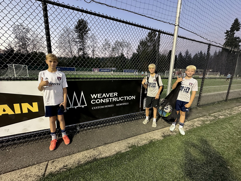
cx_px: 120
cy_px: 90
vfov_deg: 85.7
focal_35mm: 14
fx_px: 97
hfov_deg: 102.1
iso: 400
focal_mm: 2.22
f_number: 2.2
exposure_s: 1/60
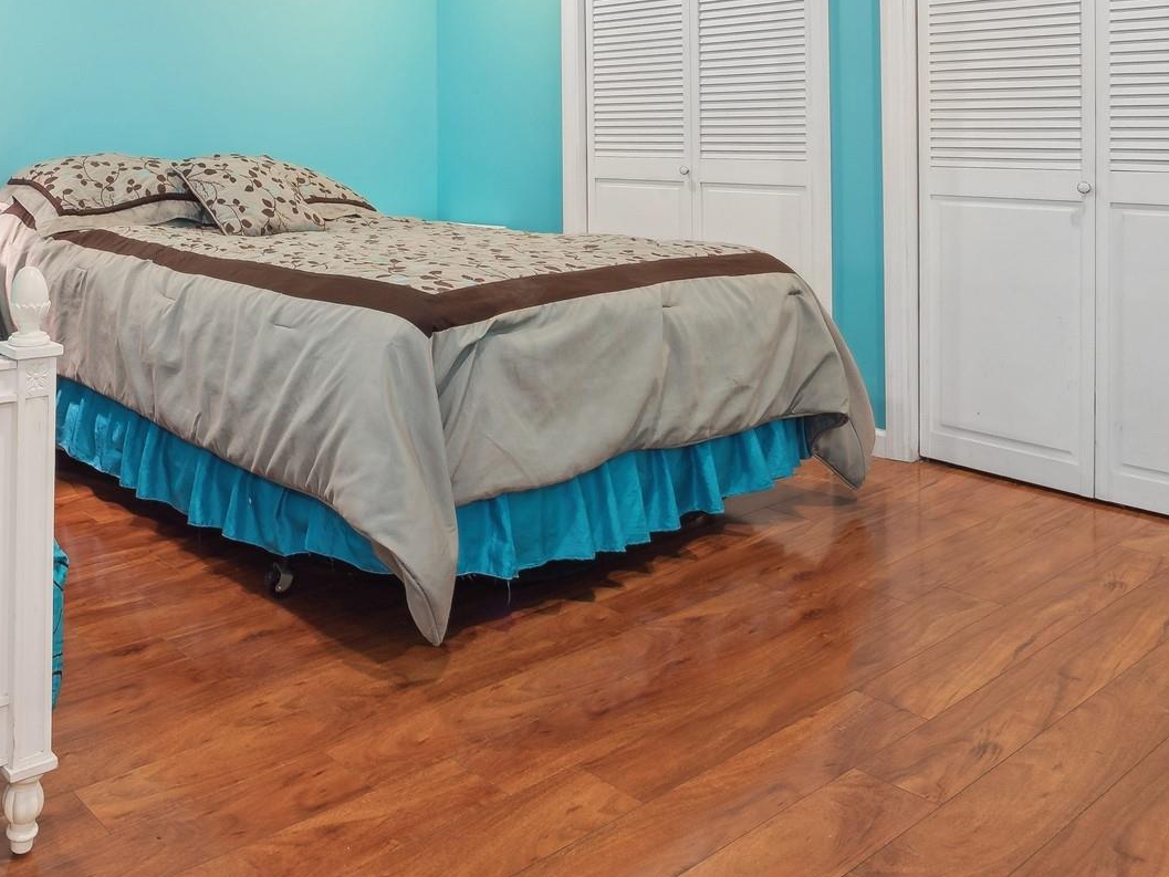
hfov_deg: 54.4
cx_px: 238
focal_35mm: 31
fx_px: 1047
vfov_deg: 42.9
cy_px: 147
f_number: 8
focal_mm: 8
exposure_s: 1/2.5
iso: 200
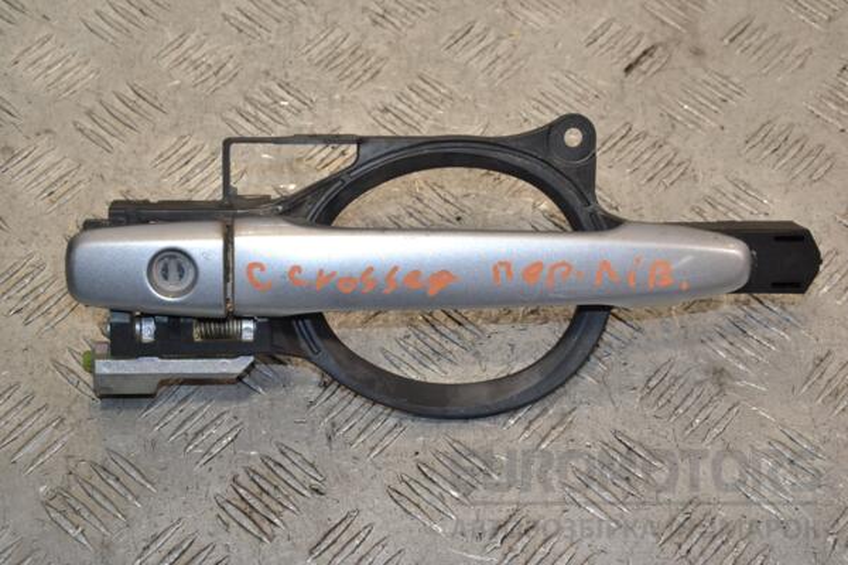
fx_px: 1590
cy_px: 282
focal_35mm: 68
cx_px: 424
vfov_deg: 20.2
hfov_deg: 29.9
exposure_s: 1/200
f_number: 7.1
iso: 800
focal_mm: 45
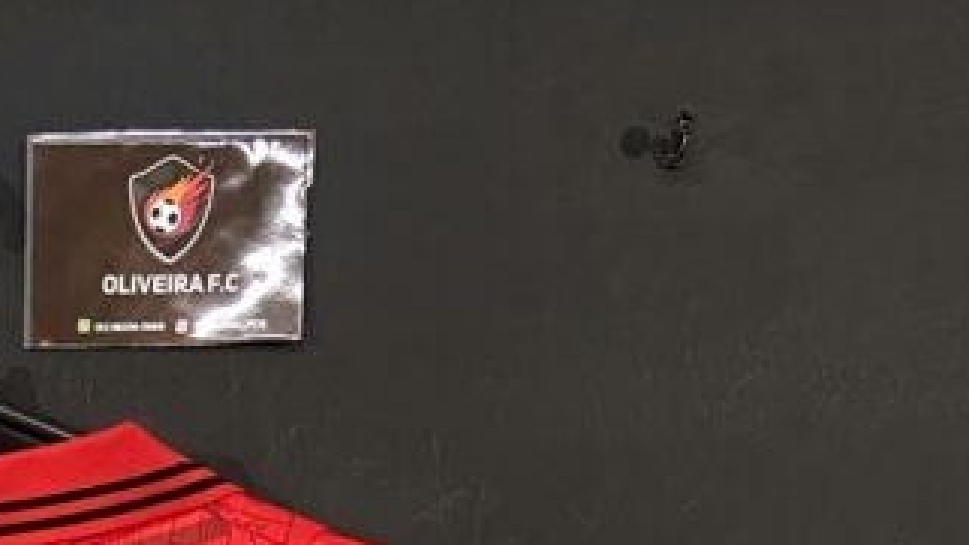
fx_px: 2312
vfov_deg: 11.0
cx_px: -45
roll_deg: +0.7
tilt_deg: -7.9
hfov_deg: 22.6
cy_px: 1367
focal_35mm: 90
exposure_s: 1/60
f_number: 1.8
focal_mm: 4.25
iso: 250
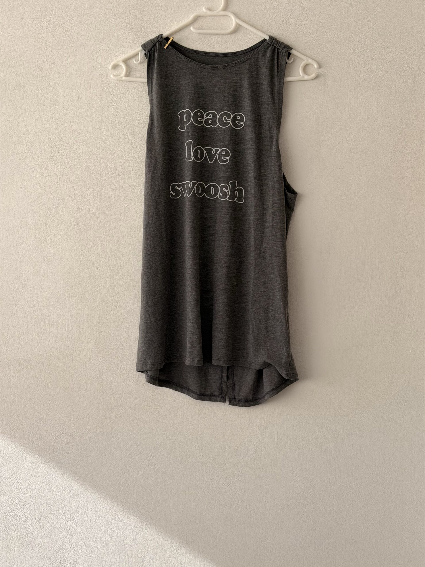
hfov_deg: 30.3
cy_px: 284
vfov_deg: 39.7
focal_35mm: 48
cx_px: 212
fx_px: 786
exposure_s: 1/509
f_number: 1.78
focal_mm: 6.76
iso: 64
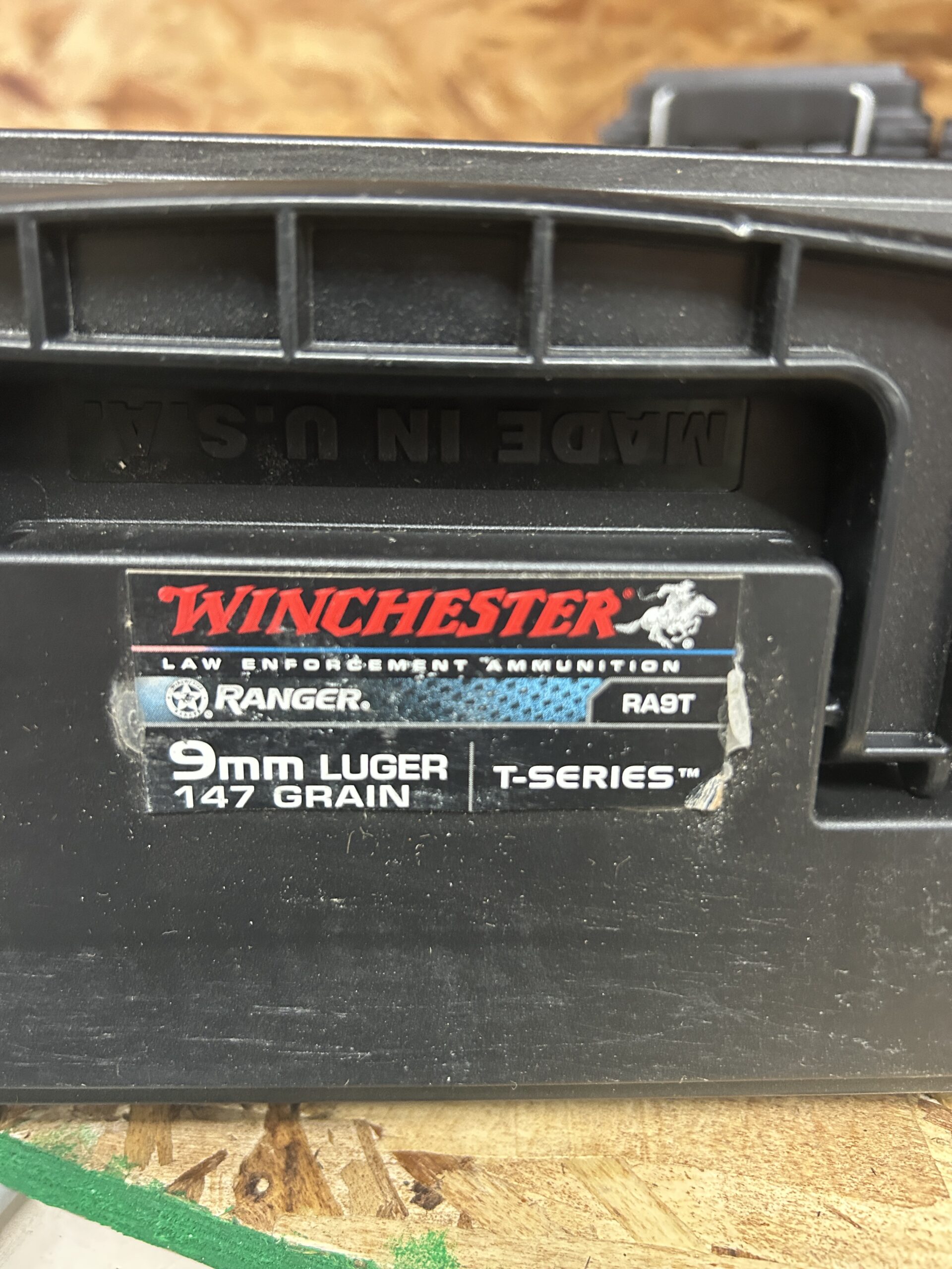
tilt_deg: -21.6
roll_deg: -1.5
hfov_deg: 53.1
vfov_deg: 67.3
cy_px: 634
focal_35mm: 26
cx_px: 476
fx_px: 953
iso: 400
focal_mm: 5.7
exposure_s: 1/60
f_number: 1.5
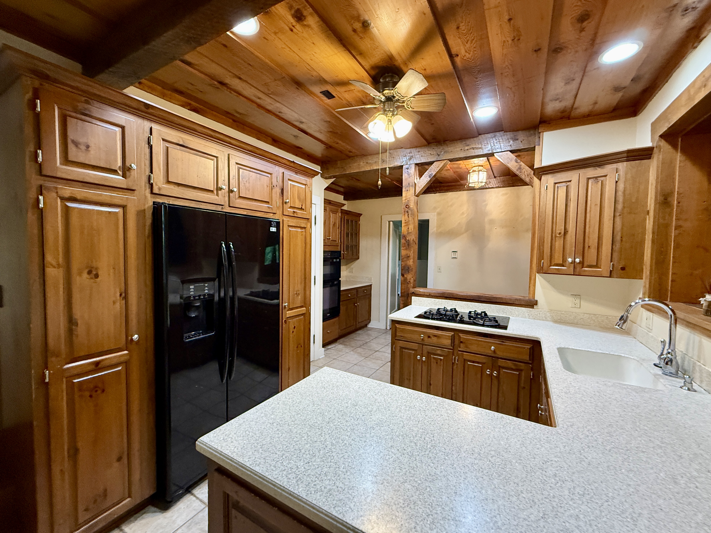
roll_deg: -0.3
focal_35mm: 14
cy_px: 266
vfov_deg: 85.7
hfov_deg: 102.1
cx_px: 356
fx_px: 288
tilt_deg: -2.6
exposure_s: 1/60
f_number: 2.2
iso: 400
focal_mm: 2.22
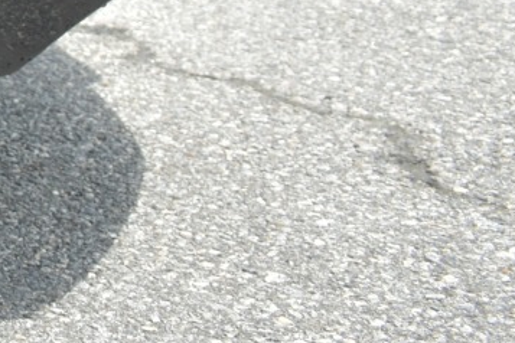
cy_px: -323
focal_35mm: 136
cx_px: -546
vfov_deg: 9.5
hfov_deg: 12.9
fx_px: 1945
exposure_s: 1/160
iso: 100
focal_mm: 20
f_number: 3.5
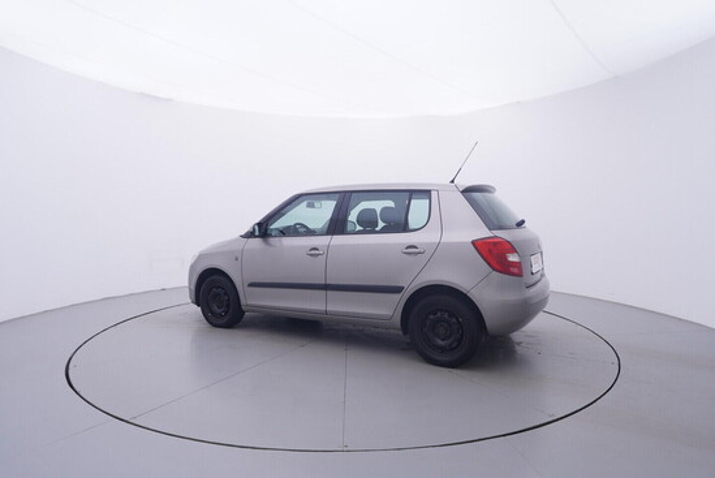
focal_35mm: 22
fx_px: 447
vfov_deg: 56.2
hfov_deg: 77.3
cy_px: 239
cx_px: 358
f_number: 5
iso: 200
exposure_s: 1/80
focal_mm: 15
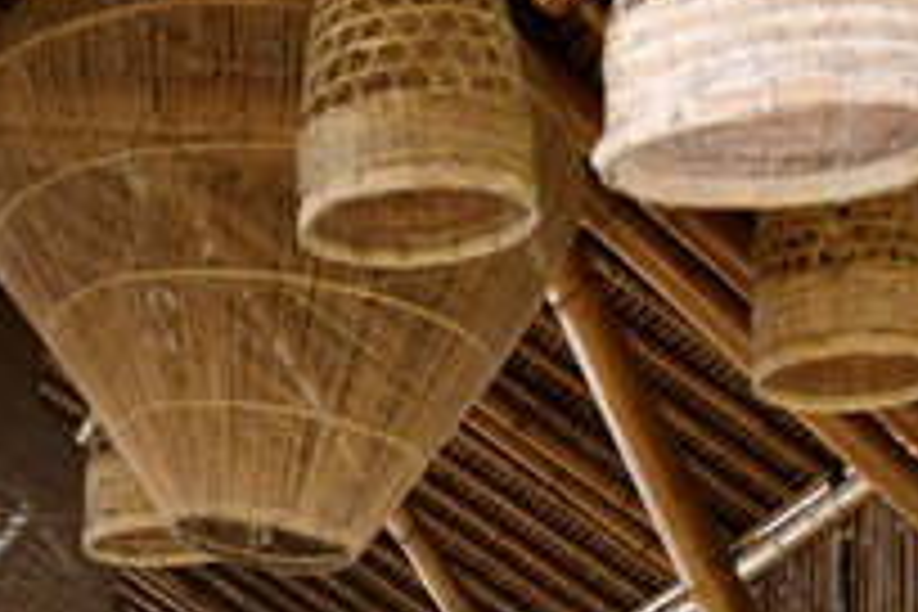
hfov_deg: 14.1
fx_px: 3672
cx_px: 117
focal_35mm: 144
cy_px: 1159
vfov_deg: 9.0
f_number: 5.6
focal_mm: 35
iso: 400
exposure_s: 1/125
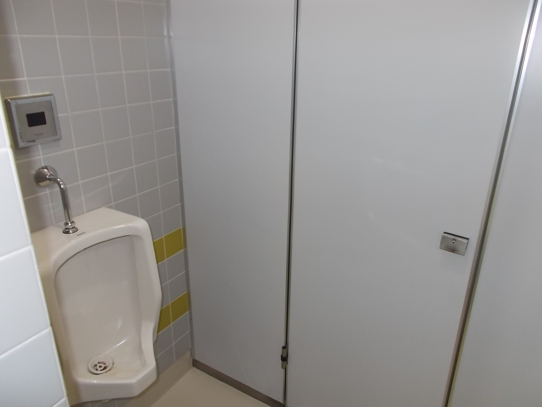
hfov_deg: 67.3
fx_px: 407
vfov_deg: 53.1
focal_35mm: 26
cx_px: 271
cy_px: 204
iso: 200
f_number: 3.2
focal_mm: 4.6
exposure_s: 1/25
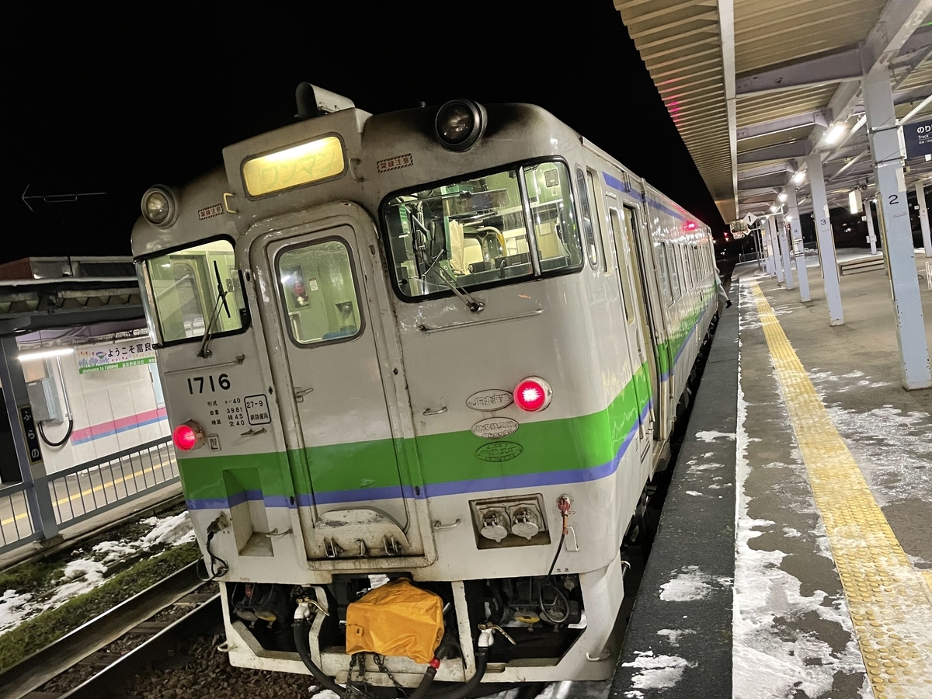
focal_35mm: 26
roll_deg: +10.4
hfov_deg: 67.3
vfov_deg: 53.1
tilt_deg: -3.8
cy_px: 350
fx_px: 700
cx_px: 466
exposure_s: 1/38
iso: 640
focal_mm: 4.2
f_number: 1.6
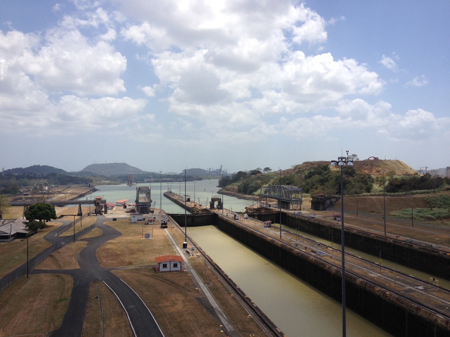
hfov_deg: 52.6
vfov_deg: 40.7
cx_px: 225
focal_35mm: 35
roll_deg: +0.7
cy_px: 168
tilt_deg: -2.8
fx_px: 455
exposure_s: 1/2513
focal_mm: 4.28
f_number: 2.4
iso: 50
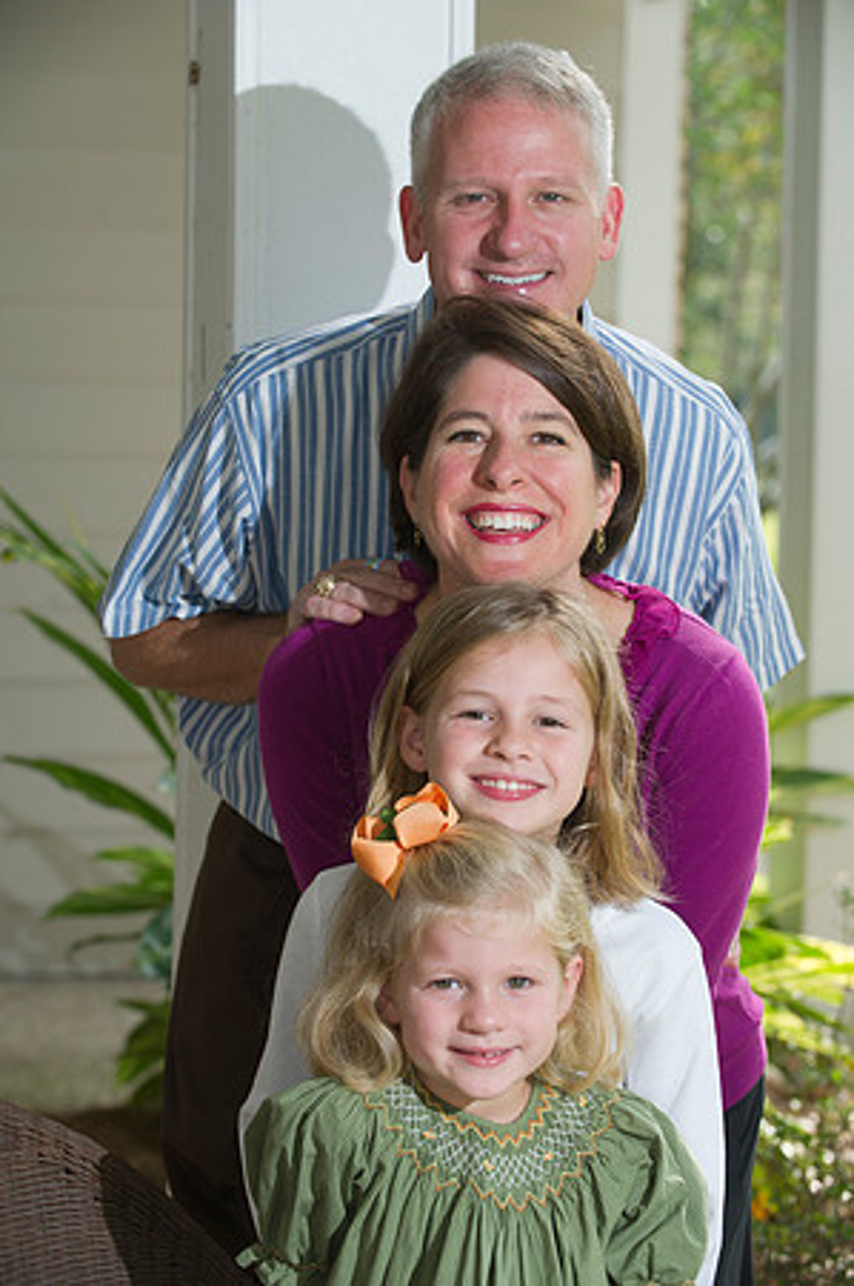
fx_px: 3388
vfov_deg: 21.5
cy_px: 643
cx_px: 427
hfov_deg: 14.4
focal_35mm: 95
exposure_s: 1/160
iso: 320
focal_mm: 95
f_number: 5
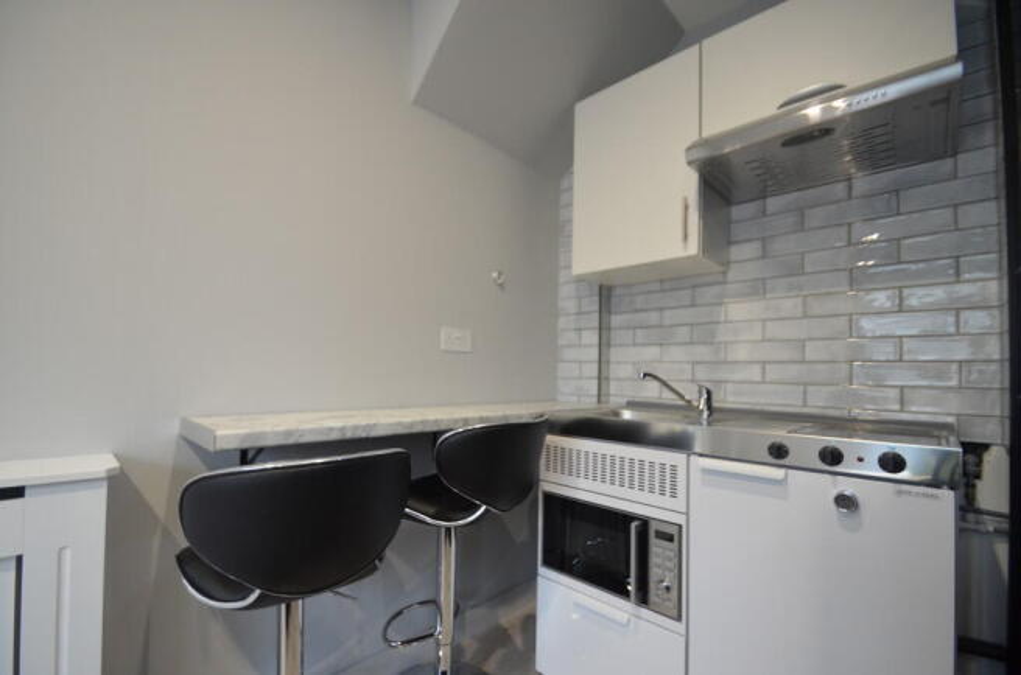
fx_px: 424
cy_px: 338
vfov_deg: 77.0
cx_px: 510
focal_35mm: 15
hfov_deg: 100.5
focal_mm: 10
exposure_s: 1/60
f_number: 4
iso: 640
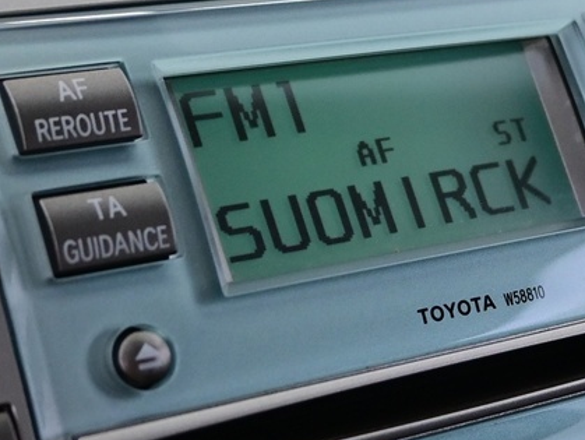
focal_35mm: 106
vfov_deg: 14.0
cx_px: 461
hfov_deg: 18.4
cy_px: 249
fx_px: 1790
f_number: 3.8
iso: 900
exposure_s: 1/30
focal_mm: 19
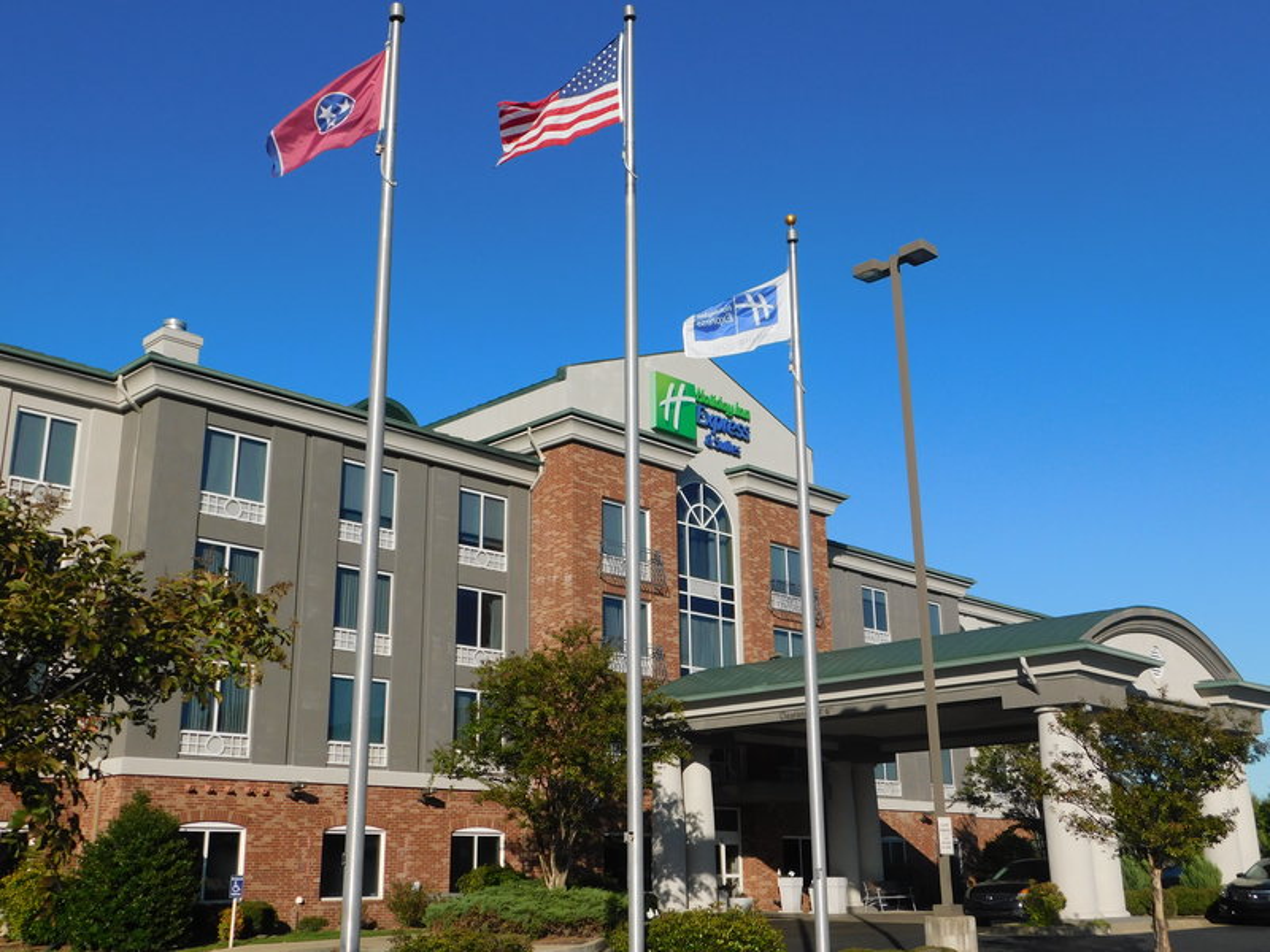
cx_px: 635
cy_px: 476
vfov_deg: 39.7
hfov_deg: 51.4
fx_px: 1321
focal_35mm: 36
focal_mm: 6.3
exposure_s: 1/500
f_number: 7
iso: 125
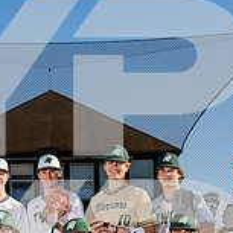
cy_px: 261
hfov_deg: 15.8
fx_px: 838
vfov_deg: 15.4
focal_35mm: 110
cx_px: 56
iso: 100
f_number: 7.1
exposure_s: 1/250
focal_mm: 33
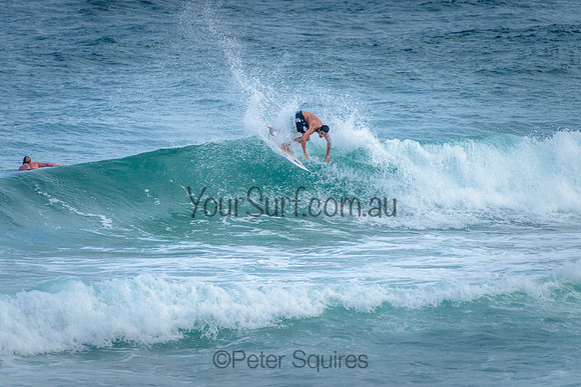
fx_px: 7920
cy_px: 151
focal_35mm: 491
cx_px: 292
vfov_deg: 2.8
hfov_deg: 4.2
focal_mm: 400
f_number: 5.6
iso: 450
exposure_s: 1/2000
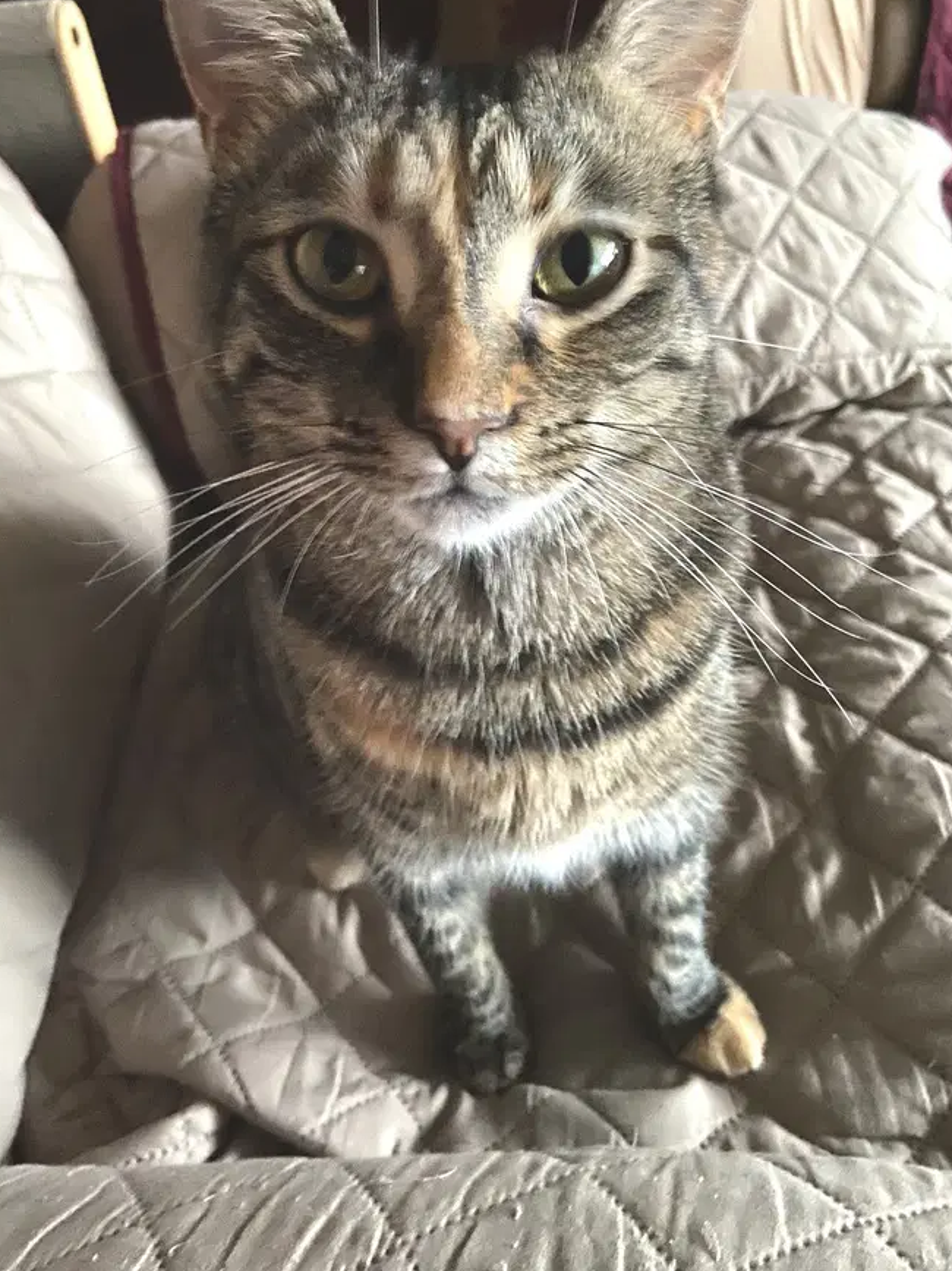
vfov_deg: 59.8
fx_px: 1100
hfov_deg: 46.7
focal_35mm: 30
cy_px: 553
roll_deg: +7.8
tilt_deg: -41.8
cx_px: 416
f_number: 1.8
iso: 500
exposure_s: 1/9
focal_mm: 4.25
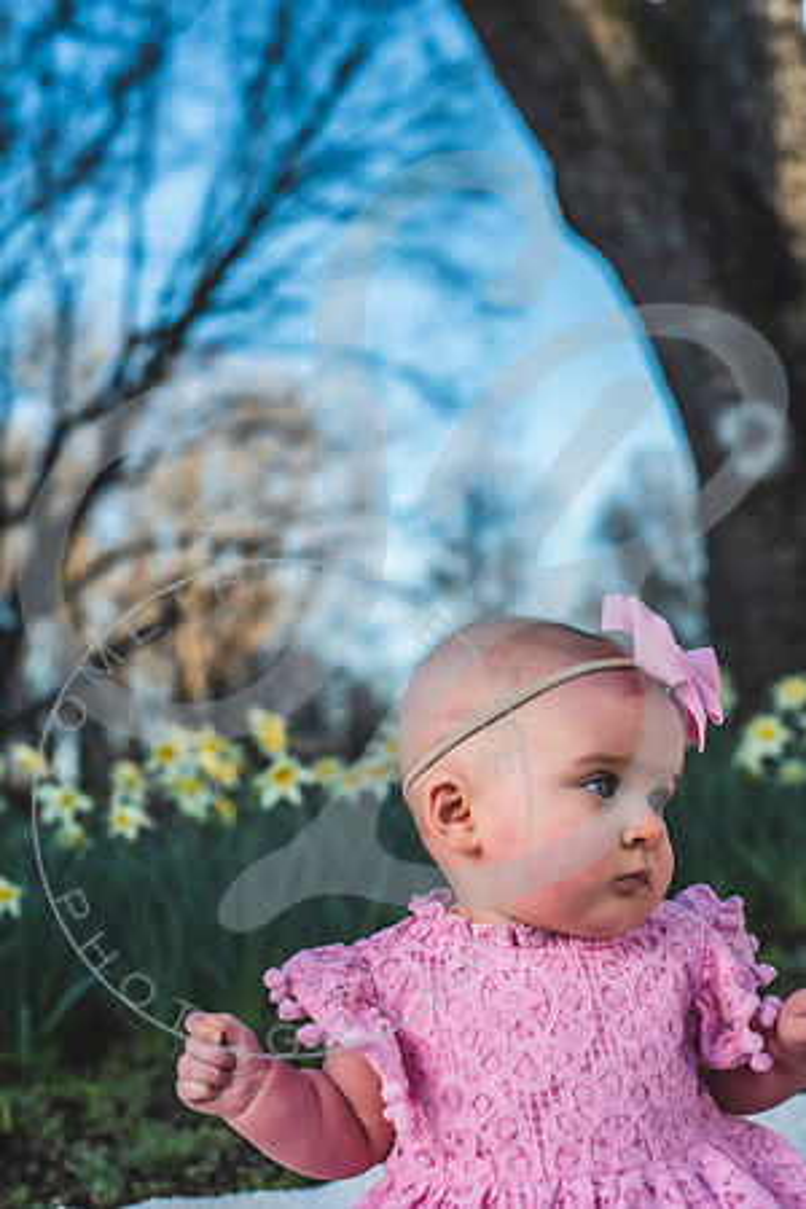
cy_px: 604
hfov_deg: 27.0
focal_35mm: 50
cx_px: 403
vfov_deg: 39.6
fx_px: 1679
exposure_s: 1/400
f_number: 4
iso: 200
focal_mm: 50
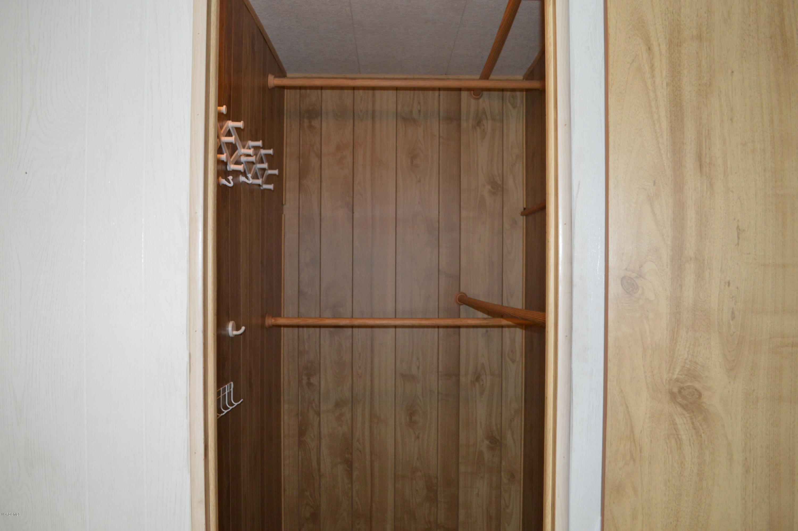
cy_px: 266
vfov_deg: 47.8
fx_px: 598
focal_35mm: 27
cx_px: 399
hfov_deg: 67.4
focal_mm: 18
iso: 800
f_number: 3.5
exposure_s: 1/60
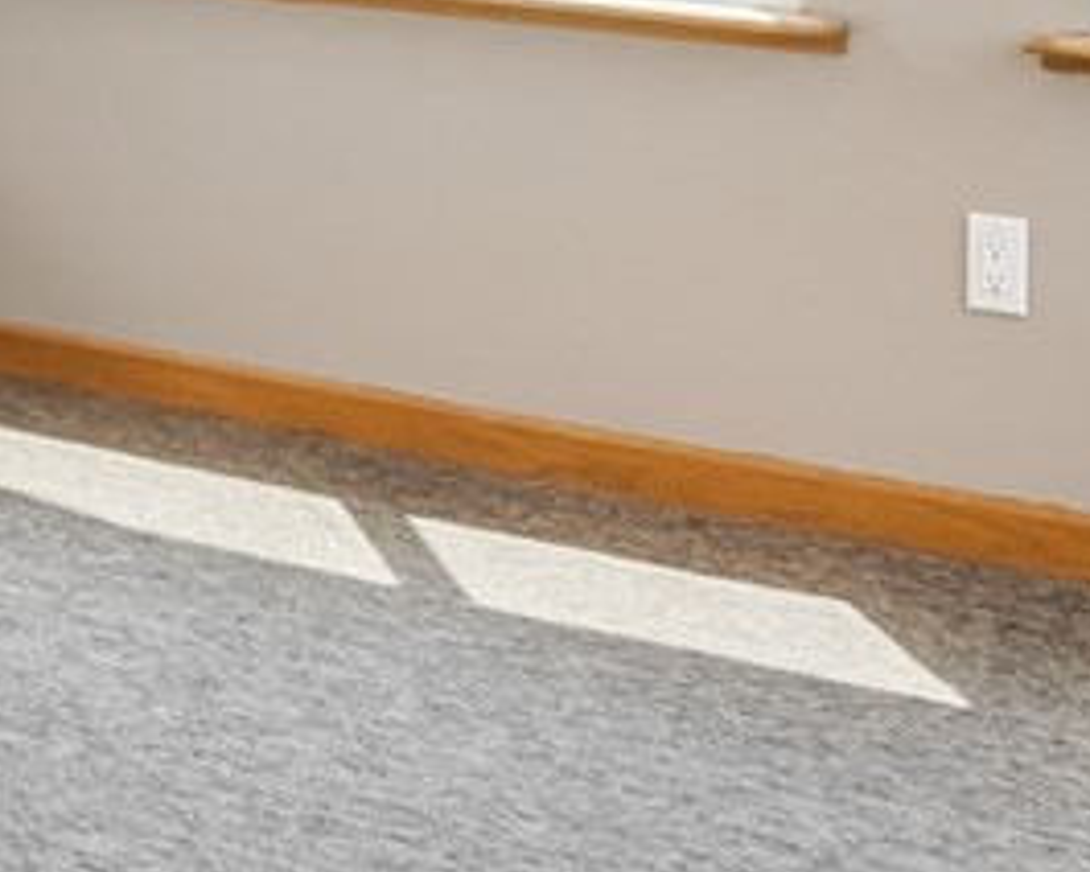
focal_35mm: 96
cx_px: -265
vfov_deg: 14.7
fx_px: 3097
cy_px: -516
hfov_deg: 18.7
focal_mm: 16
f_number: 9
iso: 400
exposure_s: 1/80
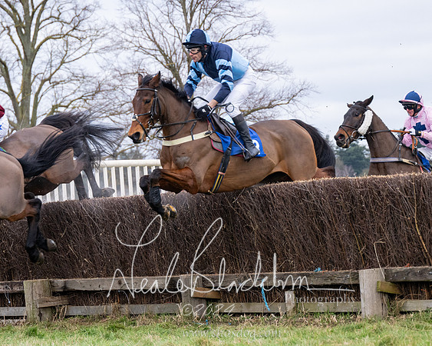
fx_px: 2320
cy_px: 170
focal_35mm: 181
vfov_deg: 8.5
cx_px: 48
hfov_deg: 10.6
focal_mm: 98
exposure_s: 1/1000
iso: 800
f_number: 4
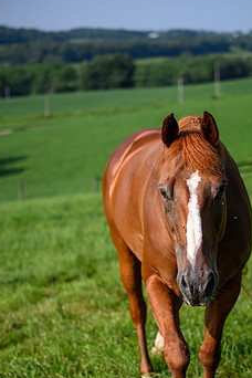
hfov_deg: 14.8
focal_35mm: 92
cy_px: 232
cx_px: 157
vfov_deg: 22.1
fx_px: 966
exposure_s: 1/1250
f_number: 2.8
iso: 100
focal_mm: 70
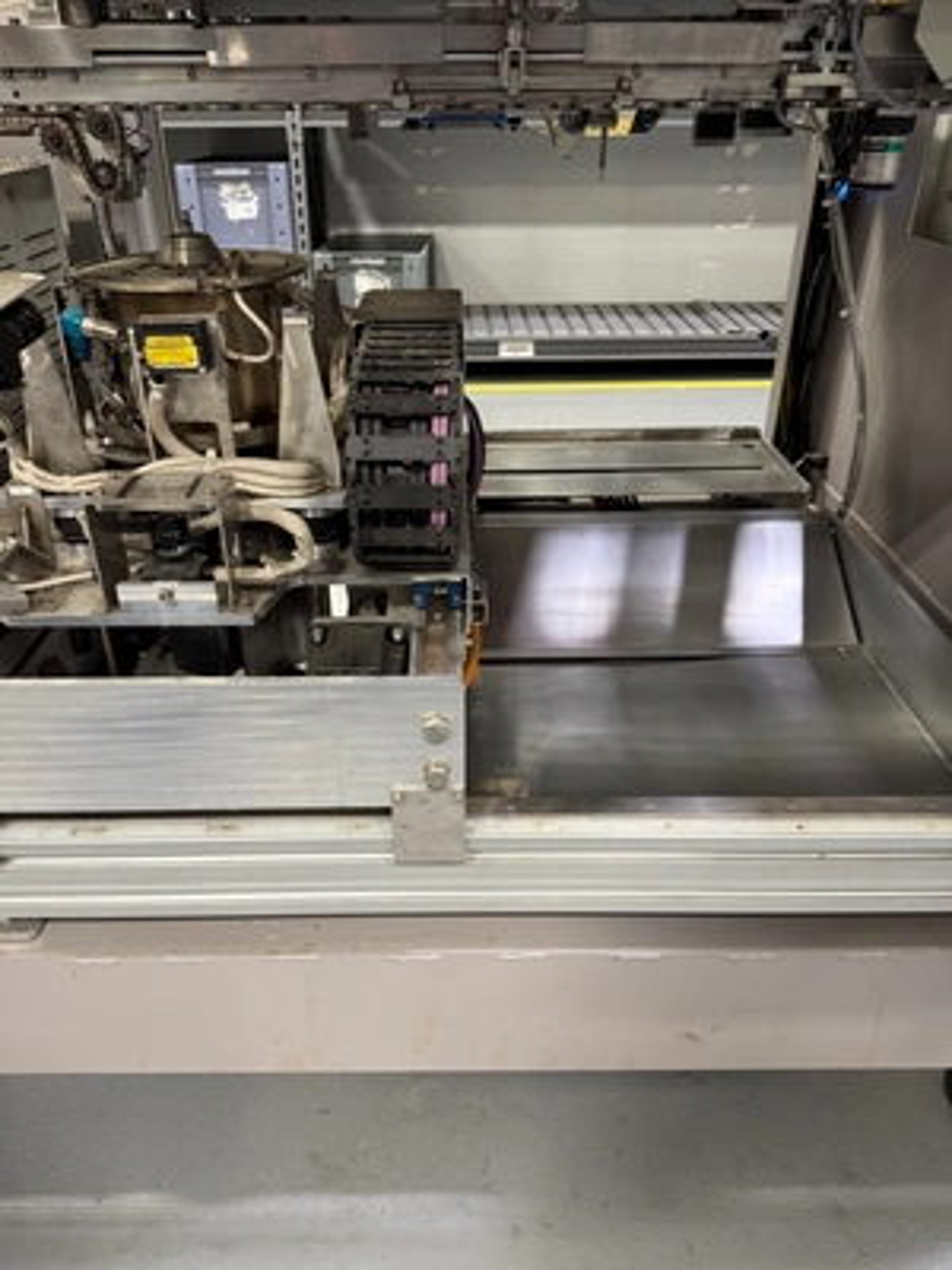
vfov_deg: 71.6
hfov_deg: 56.8
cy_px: 635
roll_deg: +0.8
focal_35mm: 24
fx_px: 880
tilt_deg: -31.0
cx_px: 476
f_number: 1.78
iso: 160
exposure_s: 1/60
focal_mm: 6.76
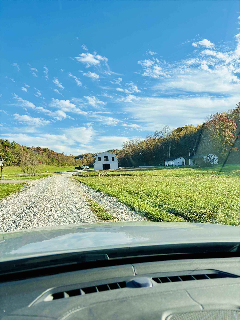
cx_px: 120
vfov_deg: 67.3
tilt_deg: +2.3
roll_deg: +3.2
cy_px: 160
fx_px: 240
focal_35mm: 26
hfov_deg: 53.1
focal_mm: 5.96
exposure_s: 1/2288
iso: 50
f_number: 1.6
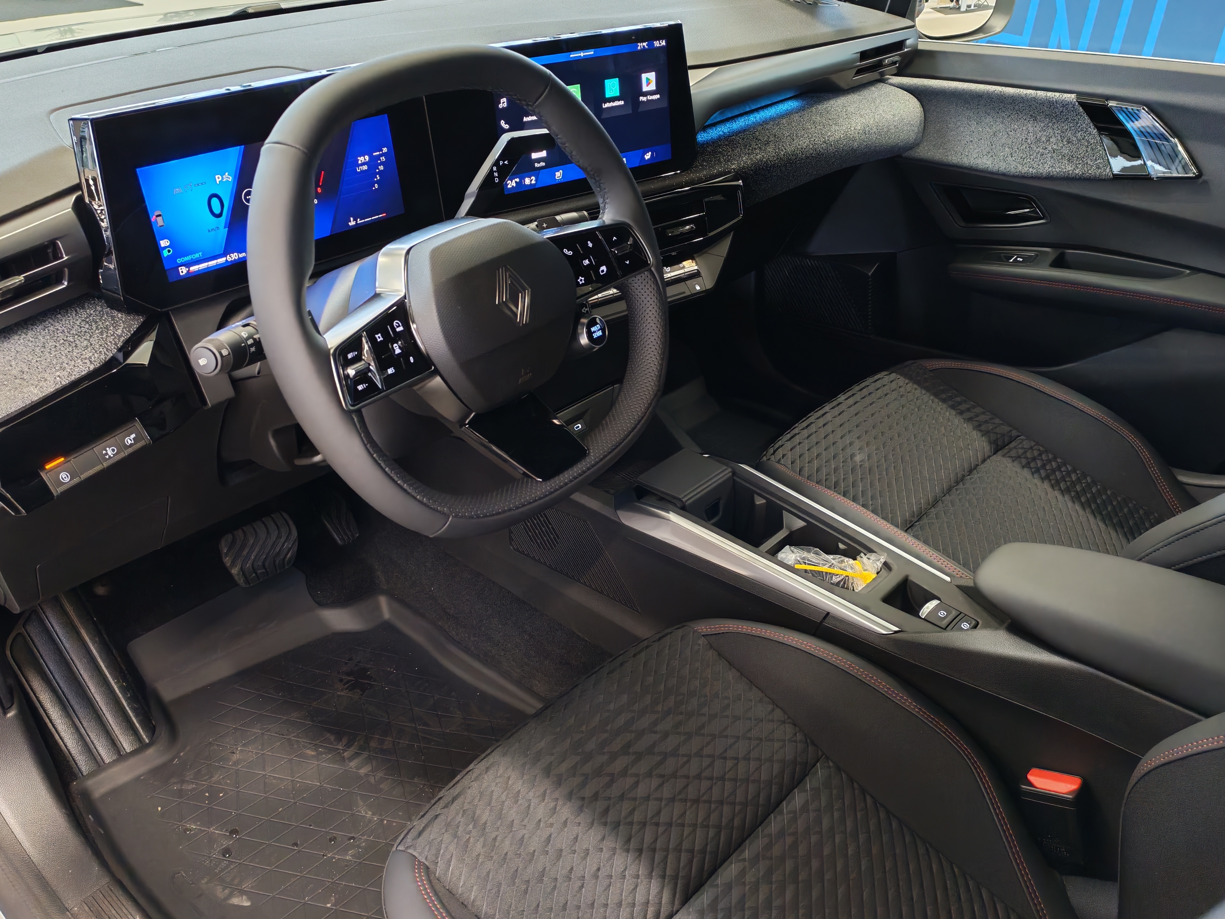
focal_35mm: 31
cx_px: 612
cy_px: 460
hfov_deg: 58.4
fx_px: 1097
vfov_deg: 45.4
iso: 1122
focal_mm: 6.12
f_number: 1.9
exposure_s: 1/50
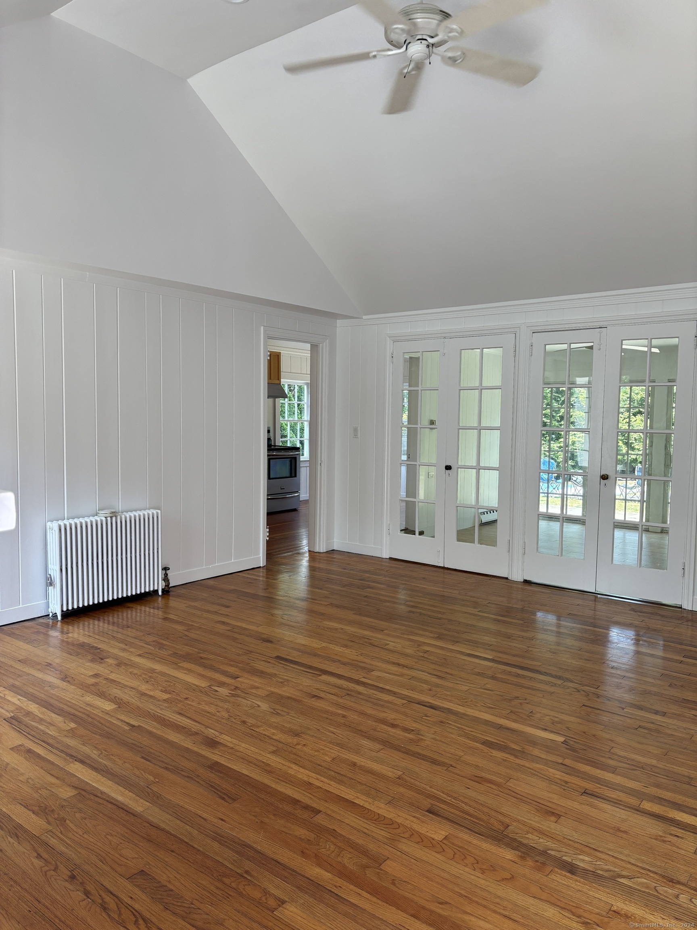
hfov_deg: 53.1
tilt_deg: -3.7
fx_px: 698
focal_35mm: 26
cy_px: 465
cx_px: 348
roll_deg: -1.4
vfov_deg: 67.3
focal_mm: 5.96
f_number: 1.6
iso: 64
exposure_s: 1/121
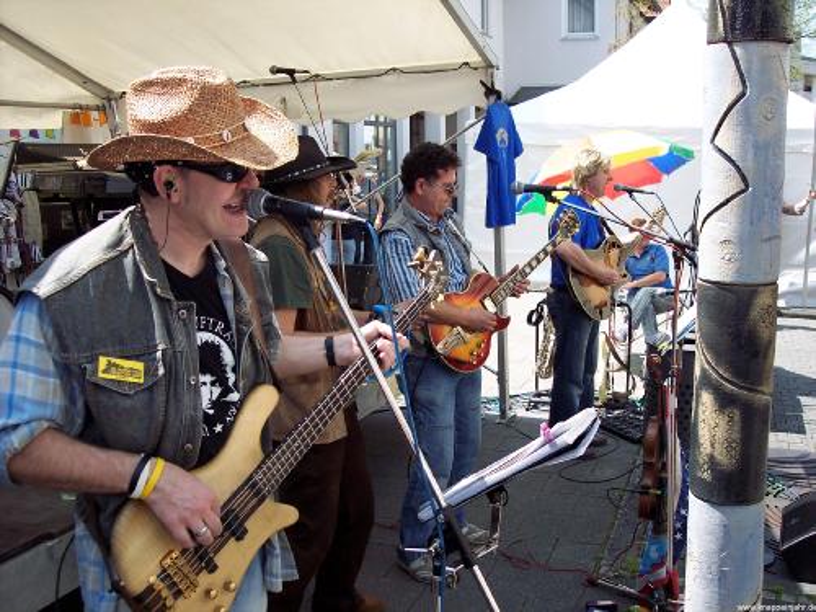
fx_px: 919
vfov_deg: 36.8
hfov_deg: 47.9
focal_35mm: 39
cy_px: 306
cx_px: 408
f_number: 3.4
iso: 100
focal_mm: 8
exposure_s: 1/350
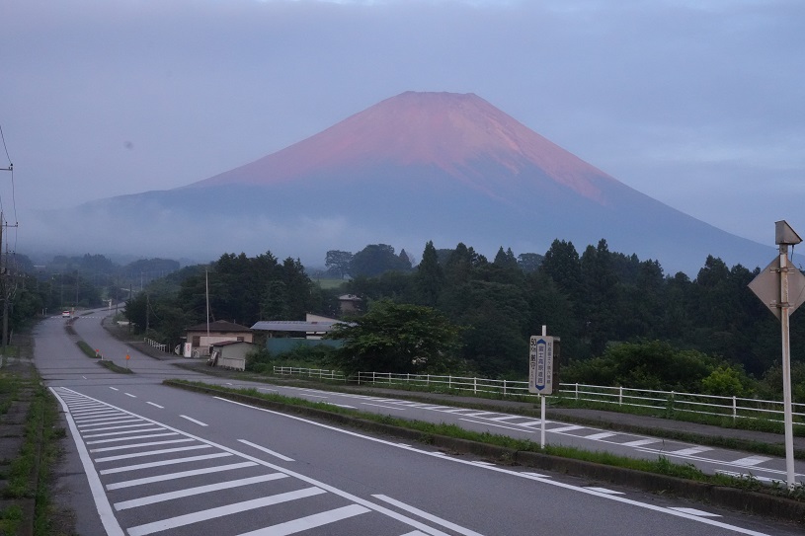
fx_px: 1050
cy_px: 268
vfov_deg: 28.7
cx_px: 402
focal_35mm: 47
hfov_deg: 42.0
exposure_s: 1/80
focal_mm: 31.3
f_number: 16
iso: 5000
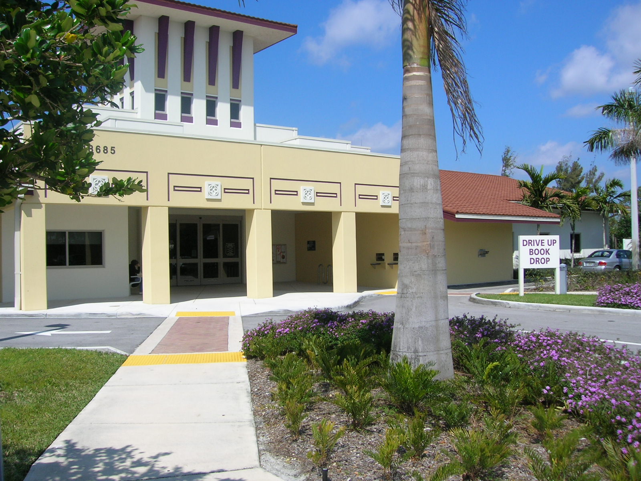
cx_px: 320
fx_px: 630
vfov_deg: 41.8
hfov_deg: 54.0
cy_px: 240
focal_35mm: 34
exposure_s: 1/573
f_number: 4.9
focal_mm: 5.7
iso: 50
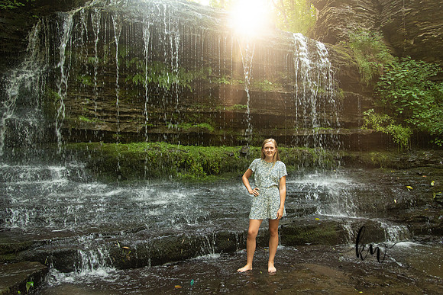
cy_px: 148
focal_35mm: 25
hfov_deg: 71.0
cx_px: 222
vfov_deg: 50.9
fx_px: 310
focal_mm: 24
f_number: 4
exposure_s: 1/125
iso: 1250
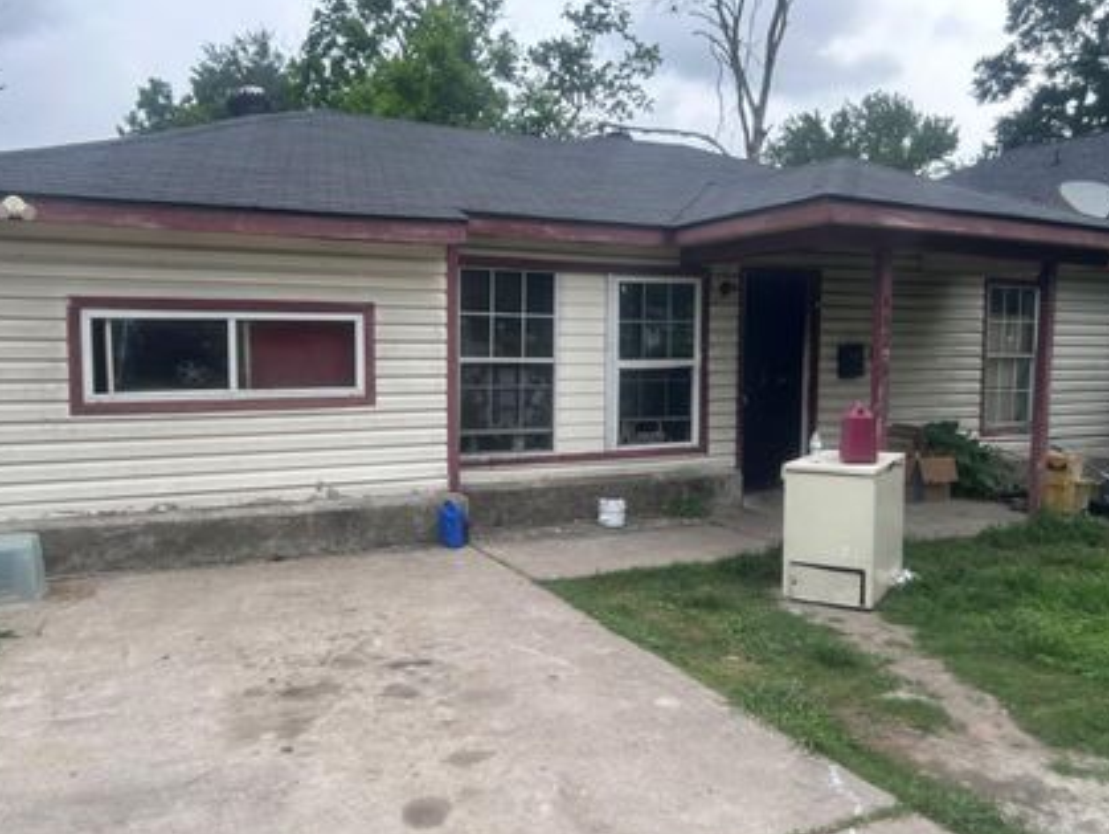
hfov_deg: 58.3
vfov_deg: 45.5
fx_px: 994
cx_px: 558
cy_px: 430
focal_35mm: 31
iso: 50
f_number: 1.5
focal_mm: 5.7
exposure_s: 1/1779
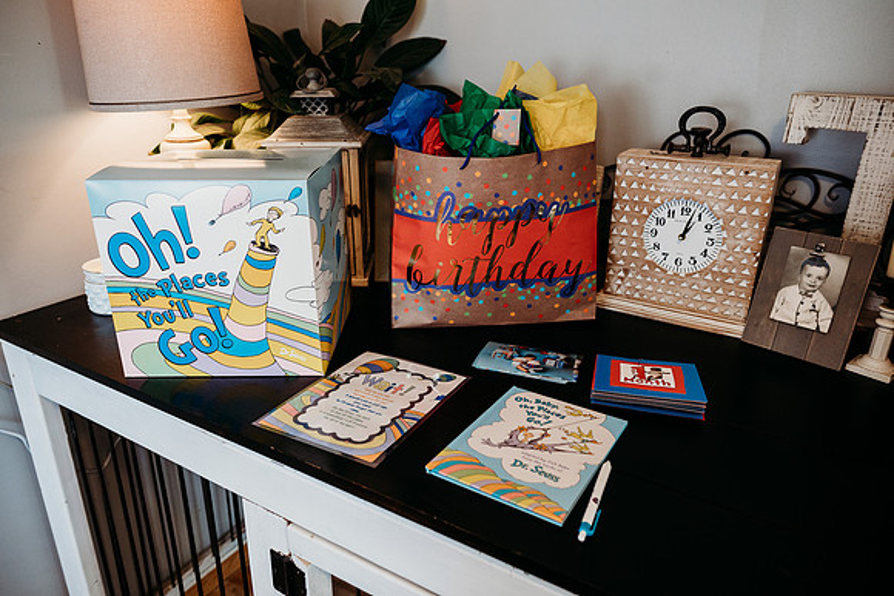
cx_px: 447
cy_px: 298
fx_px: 596
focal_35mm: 24
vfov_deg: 53.2
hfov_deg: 73.7
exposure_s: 1/160
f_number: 3.5
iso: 1000
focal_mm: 24
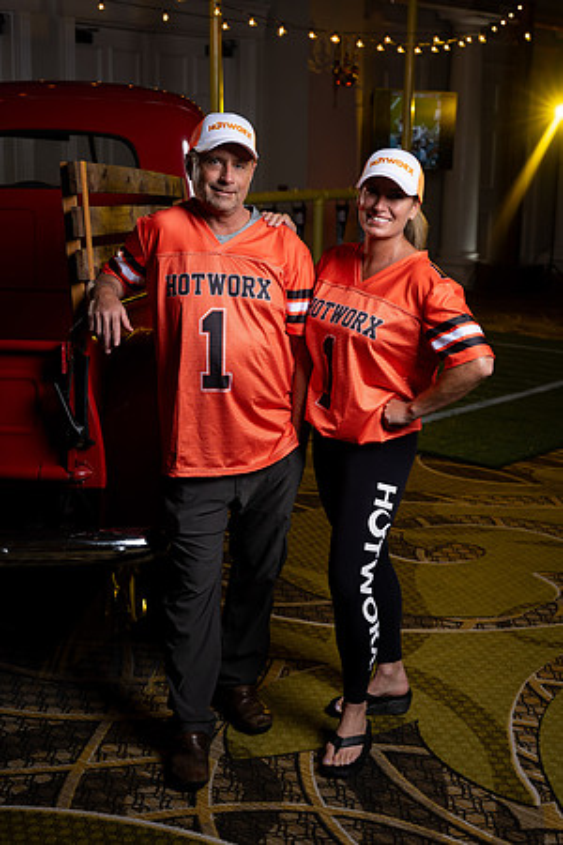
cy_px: 422
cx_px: 282
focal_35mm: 50
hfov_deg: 27.0
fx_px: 1173
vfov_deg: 39.6
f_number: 4
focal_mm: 50
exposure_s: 1/125
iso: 200
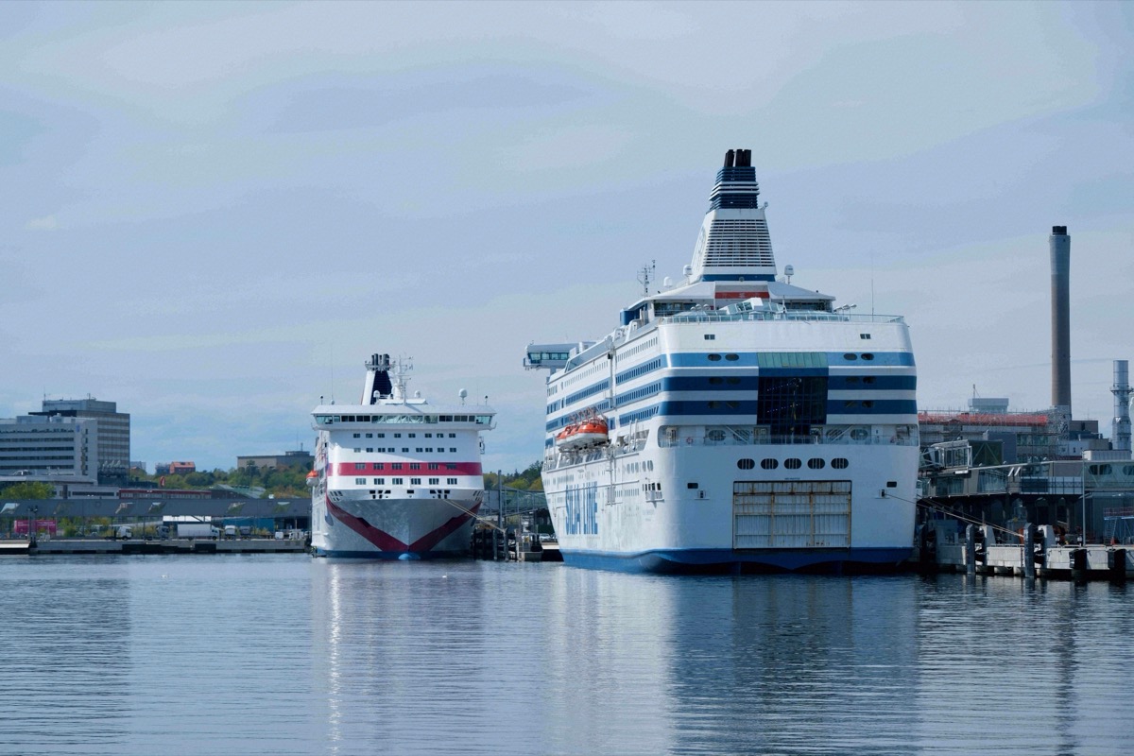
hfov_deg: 19.5
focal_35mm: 105
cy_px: 378
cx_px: 567
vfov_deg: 13.0
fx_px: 3307
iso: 125
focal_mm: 70
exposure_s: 1/750
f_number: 5.6
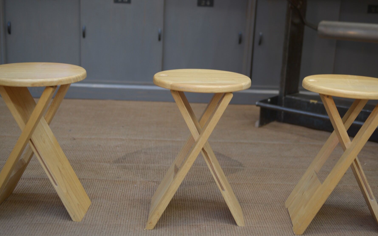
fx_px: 495
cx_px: 194
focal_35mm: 48
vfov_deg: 26.8
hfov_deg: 41.8
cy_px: 101
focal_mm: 38
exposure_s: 1/50
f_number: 2.8
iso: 200
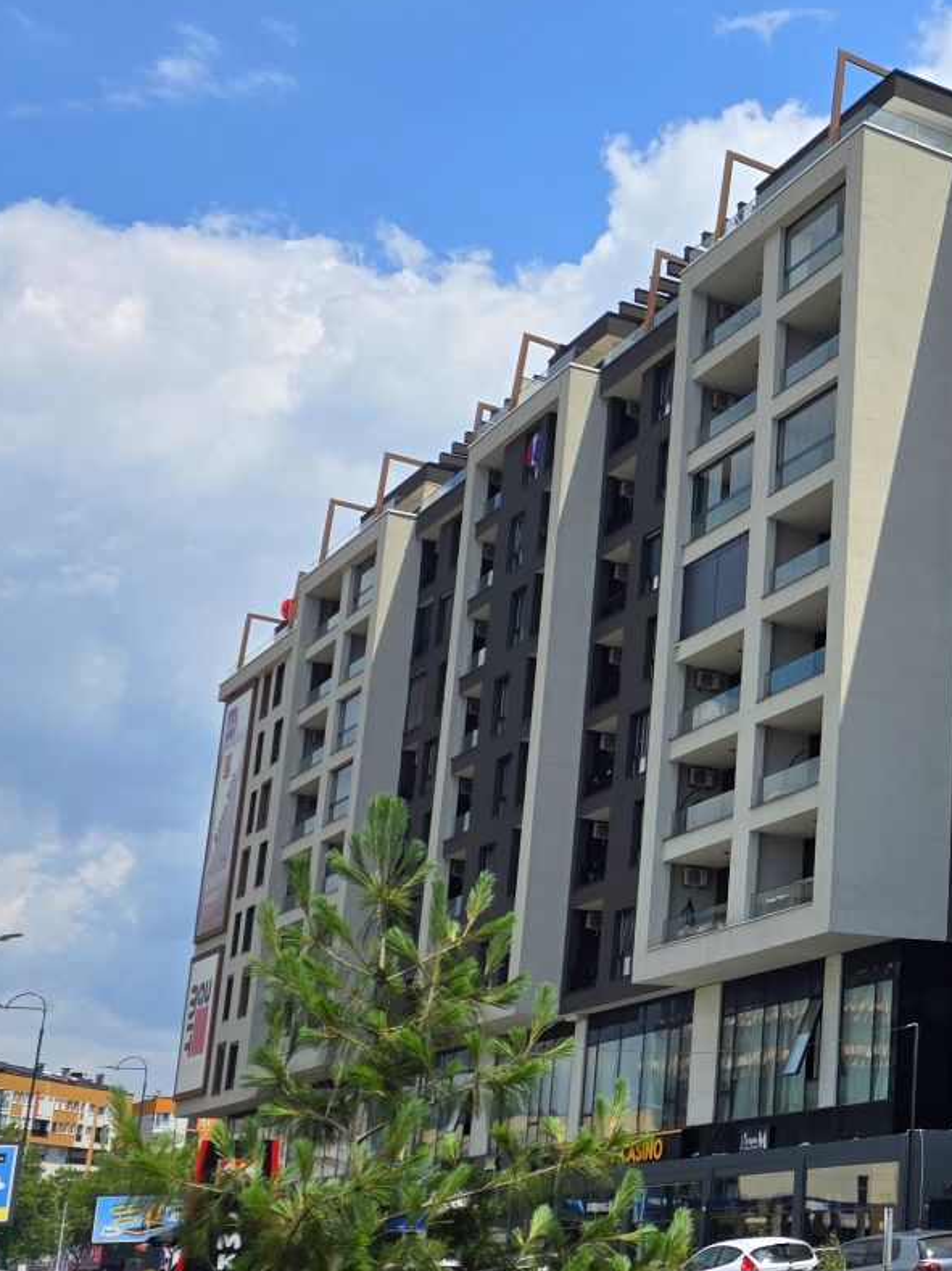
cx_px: 1331
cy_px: 704
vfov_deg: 34.3
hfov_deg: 22.5
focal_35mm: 56
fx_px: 2055
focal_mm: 6.3
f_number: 1.7
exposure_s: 1/6574
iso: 80
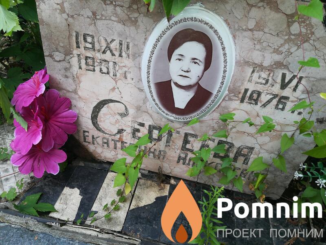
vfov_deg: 53.1
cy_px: 122
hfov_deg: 67.3
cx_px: 163
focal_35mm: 26
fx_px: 245
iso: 64
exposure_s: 1/120
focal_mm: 3.83
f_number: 2.2
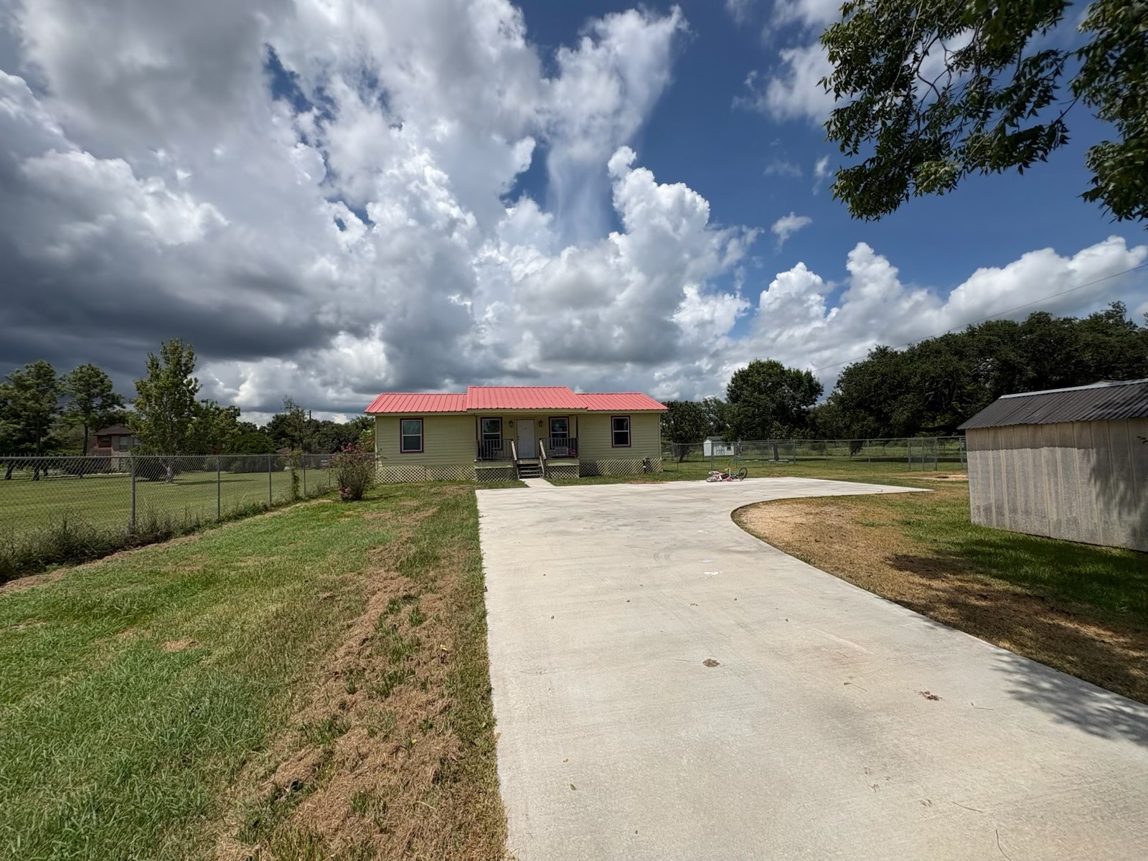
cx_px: 574
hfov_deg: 102.1
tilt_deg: +1.5
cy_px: 430
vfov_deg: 85.7
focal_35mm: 14
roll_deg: +1.6
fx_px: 464
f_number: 2.2
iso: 50
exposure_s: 1/5263
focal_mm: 2.22
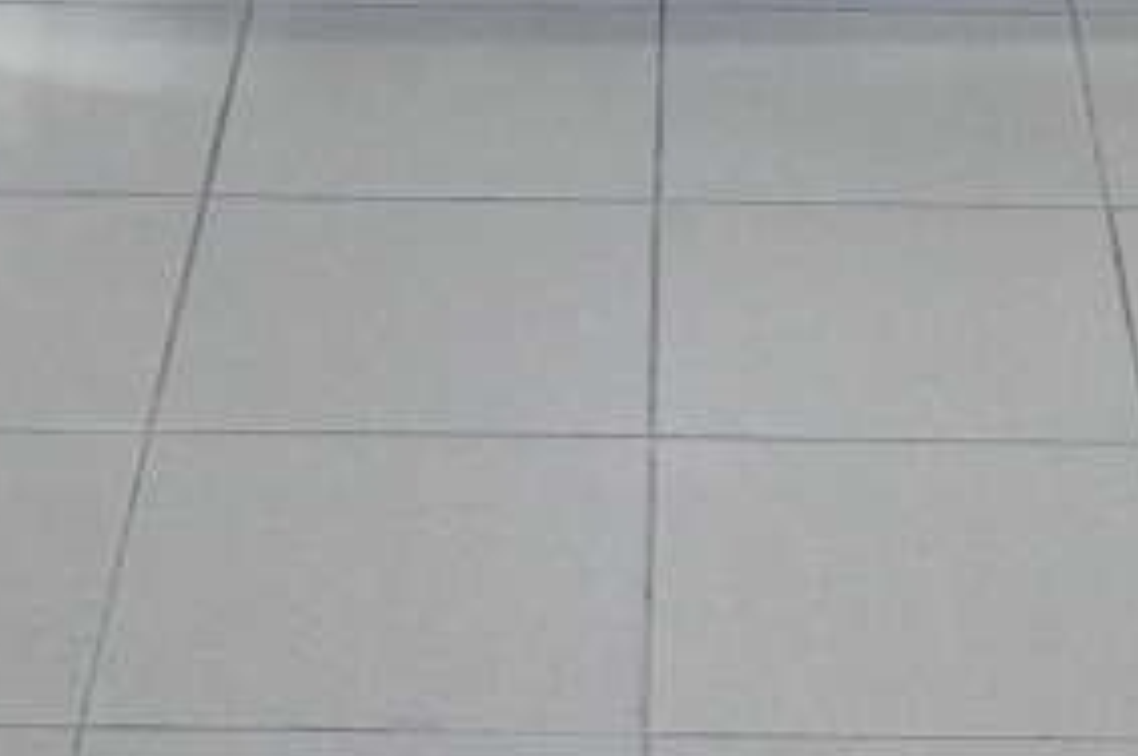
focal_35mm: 140
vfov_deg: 9.2
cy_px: -694
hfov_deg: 14.6
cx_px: 796
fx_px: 4420
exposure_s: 1/160
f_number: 4.5
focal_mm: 24
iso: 3200
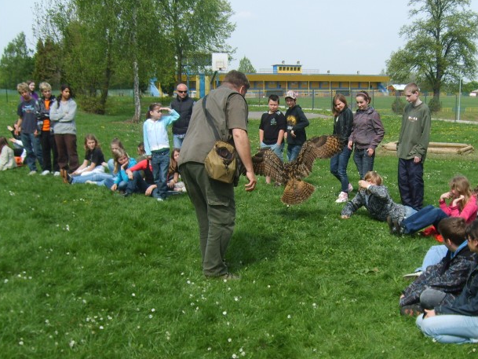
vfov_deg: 31.4
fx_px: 635
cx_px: 308
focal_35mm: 46
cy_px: 230
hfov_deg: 40.8
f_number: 2.8
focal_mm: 5.8
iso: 50
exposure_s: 1/1000
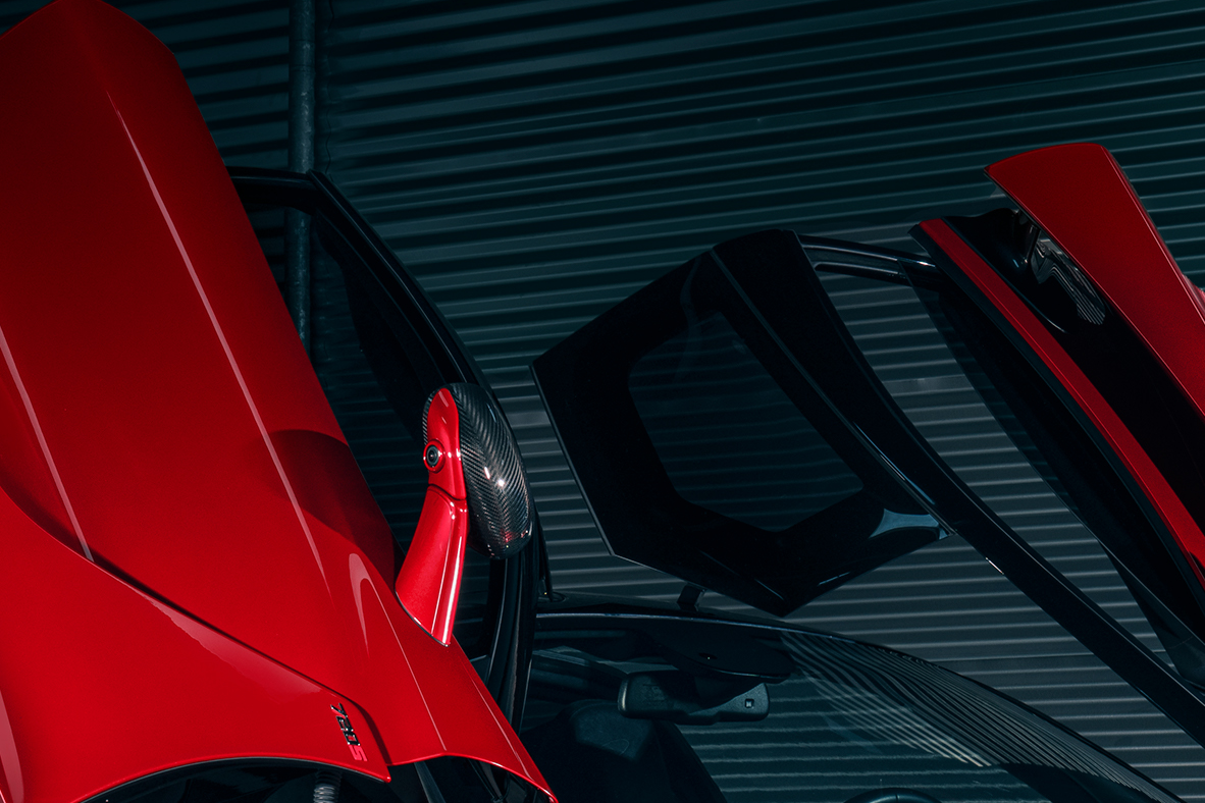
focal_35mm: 143
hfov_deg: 14.3
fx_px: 4786
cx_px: 710
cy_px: 874
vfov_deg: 9.5
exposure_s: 8
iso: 100
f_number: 14
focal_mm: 44
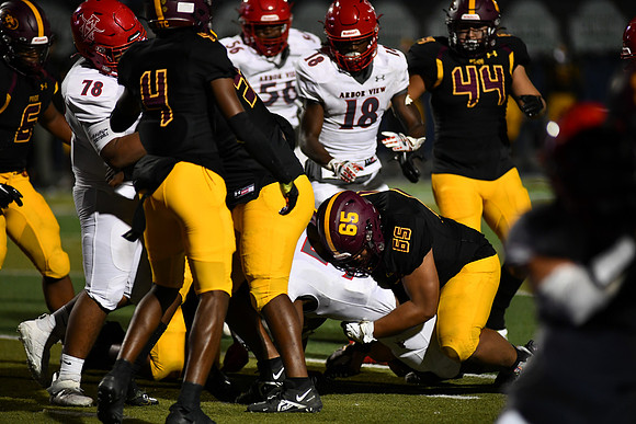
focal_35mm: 300
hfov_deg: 6.9
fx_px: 5301
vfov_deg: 4.6
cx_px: 318
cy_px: 212
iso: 2500
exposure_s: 1/1000
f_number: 2.8
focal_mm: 300
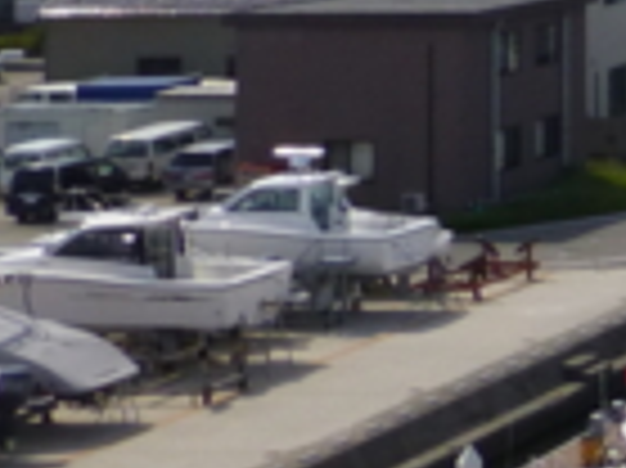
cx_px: 1752
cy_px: -297
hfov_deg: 10.8
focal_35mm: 138
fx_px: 2493
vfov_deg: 10.3
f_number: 4
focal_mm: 4.3
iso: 100
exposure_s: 1/1600
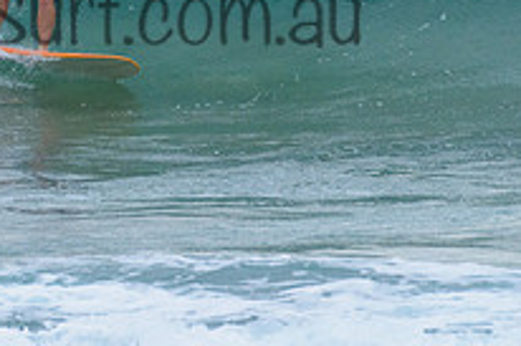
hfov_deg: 1.2
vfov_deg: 0.8
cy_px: -27
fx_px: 25002
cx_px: 74
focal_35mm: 1729
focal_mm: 500
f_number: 5.6
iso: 640
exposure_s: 1/2000
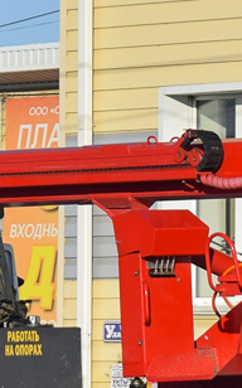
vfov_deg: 6.4
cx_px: -69
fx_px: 3468
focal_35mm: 328
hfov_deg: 4.0
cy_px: 315
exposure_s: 1/800
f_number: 6.3
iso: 100
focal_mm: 55
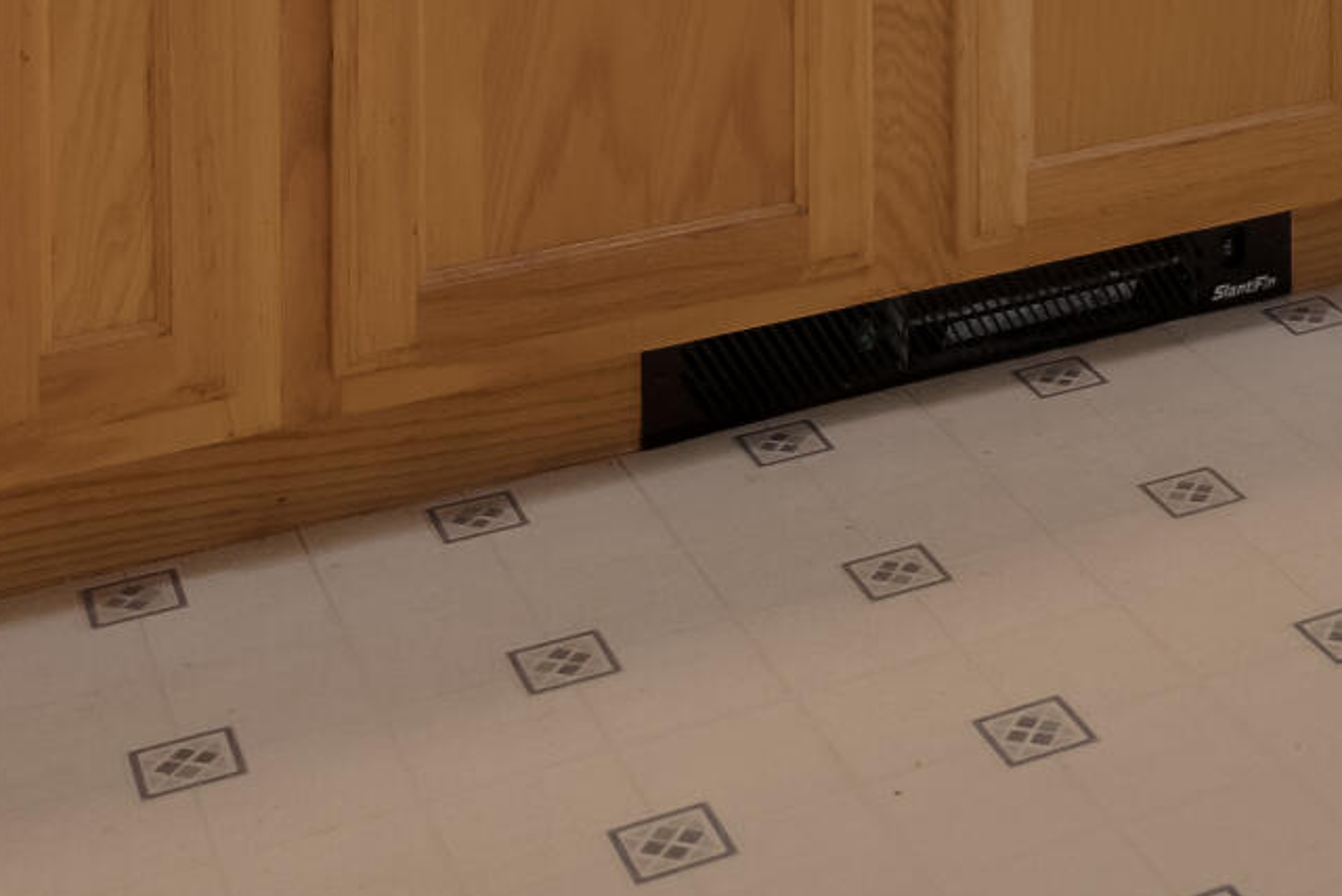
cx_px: 1323
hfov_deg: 25.7
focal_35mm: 75
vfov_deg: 15.2
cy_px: -805
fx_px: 2796
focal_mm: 16
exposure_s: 1/90
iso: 800
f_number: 8
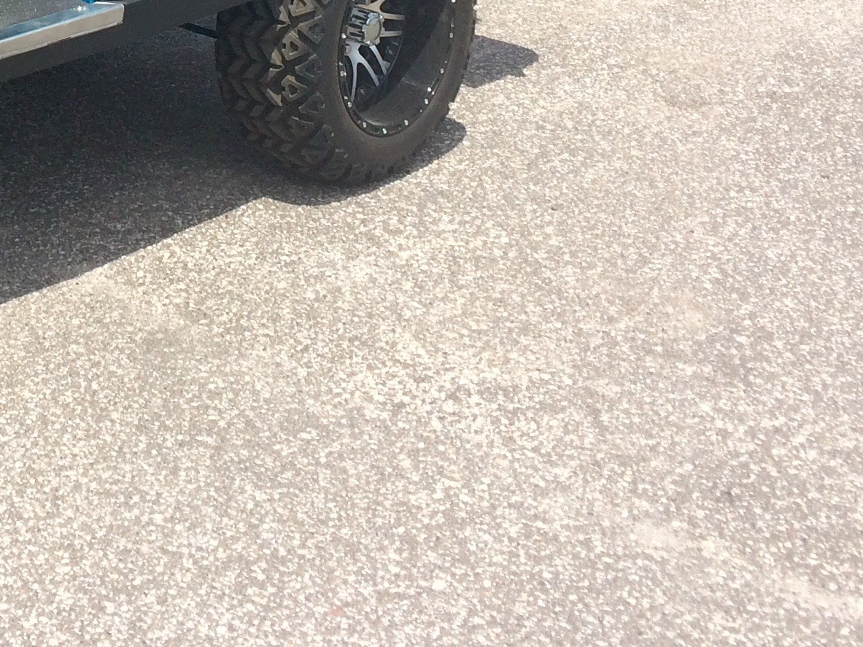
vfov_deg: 17.2
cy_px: -213
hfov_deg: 22.8
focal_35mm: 80
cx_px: -120
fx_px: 1994
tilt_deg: -10.9
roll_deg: +1.0
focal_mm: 4.15
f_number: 2.2
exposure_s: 1/2053
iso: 32
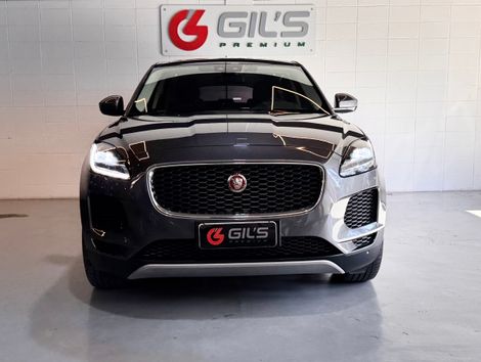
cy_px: 181
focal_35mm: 24
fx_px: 334
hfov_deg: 71.5
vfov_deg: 56.9
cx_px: 240
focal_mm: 6.76
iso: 64
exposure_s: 1/250
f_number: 1.78
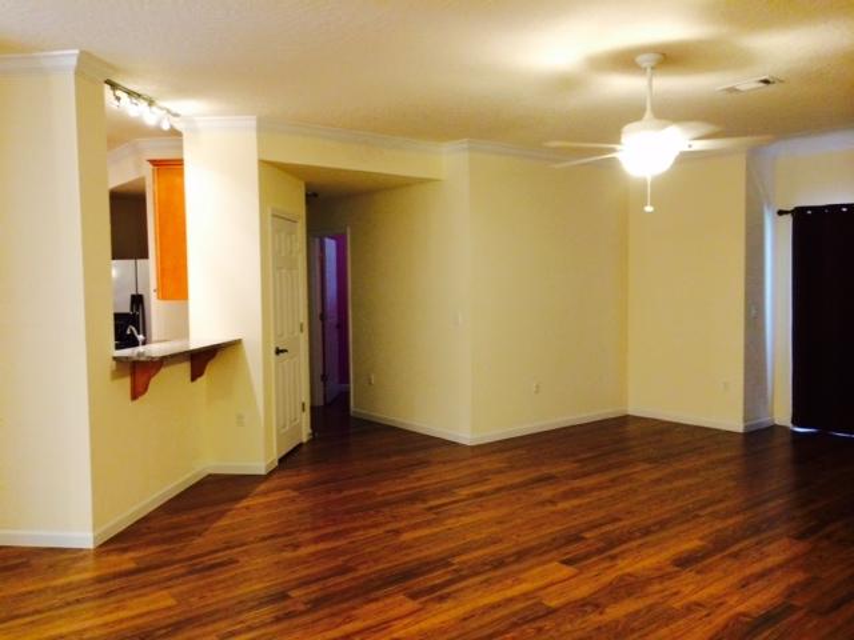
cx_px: 427
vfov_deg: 46.8
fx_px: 740
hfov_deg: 60.0
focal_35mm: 30
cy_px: 320
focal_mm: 4.12
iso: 200
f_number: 2.2
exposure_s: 1/30
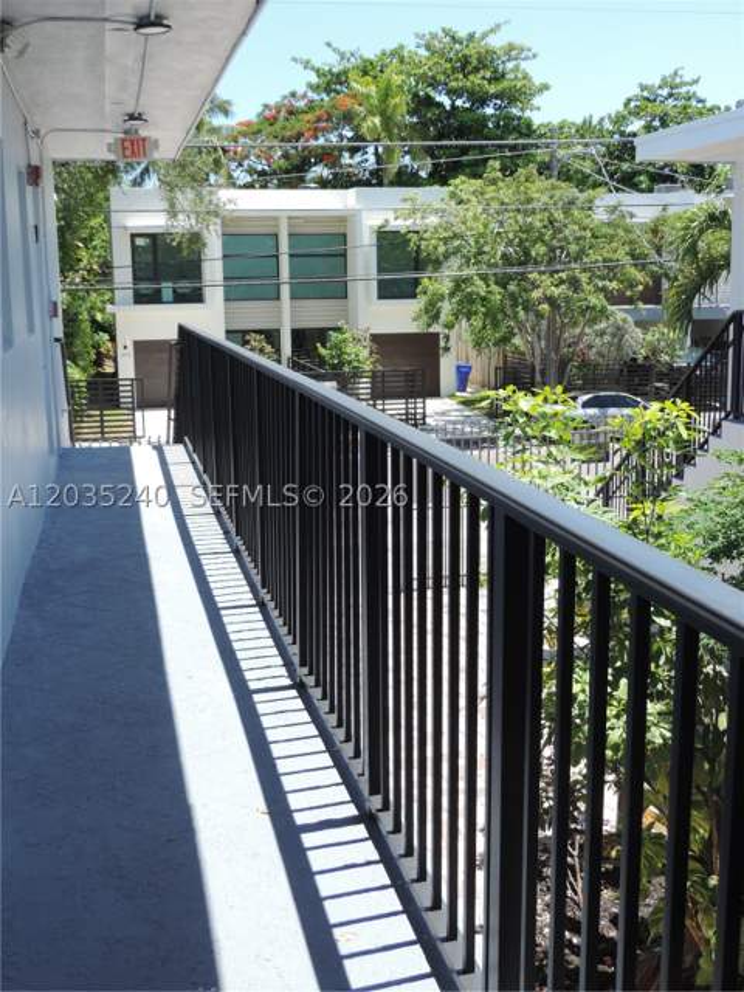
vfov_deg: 46.8
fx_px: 1146
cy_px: 496
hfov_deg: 36.0
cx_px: 372
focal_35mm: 40
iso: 80
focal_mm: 7.1
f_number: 3.3
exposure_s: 1/400
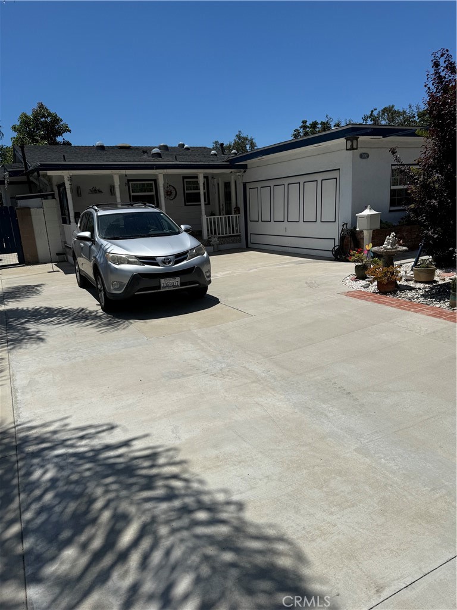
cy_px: 305
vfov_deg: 71.6
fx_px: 422
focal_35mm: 24
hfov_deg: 56.8
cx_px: 228
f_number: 1.78
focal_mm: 6.76
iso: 80
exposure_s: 1/11905
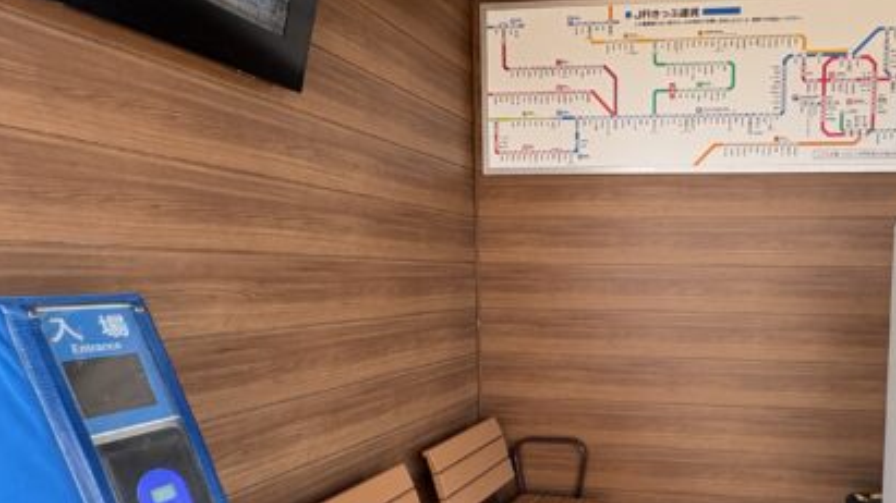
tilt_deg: -3.5
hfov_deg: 64.5
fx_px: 641
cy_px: 332
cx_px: 699
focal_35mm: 27
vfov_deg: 42.3
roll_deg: +0.4
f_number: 2.2
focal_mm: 2.22
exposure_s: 1/99
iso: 50
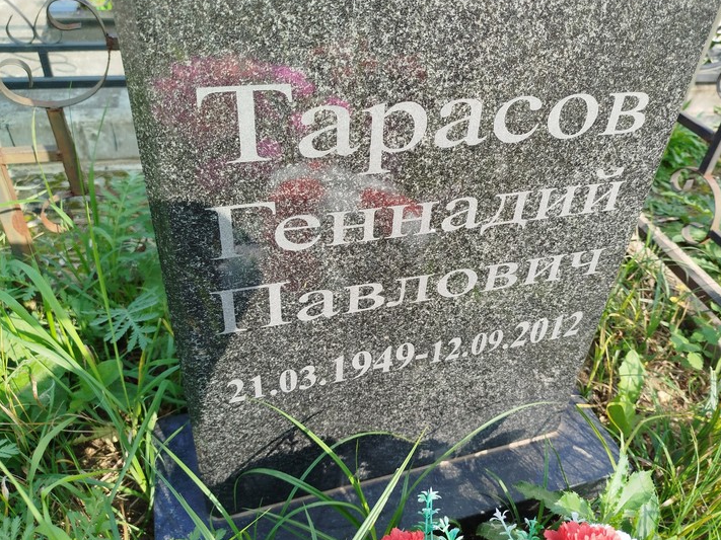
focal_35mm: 27
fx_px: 562
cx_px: 388
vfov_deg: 51.3
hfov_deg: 65.2
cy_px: 256
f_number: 1.7
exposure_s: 1/321
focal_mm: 5.31
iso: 50
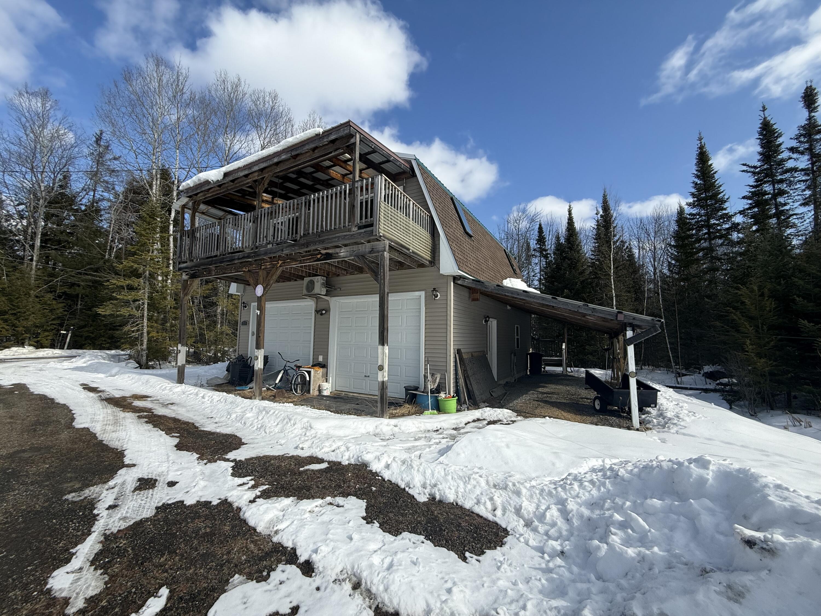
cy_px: 308
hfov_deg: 102.1
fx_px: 332
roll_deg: -1.2
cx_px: 410
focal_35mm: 14
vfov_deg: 85.7
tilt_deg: +5.7
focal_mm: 2.22
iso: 50
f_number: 2.2
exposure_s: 1/2024
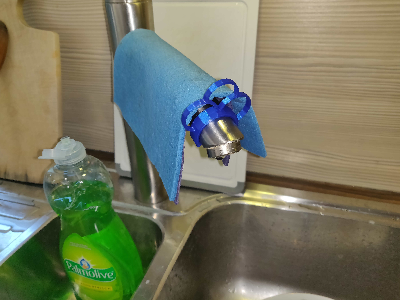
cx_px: 200
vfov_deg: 54.9
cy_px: 150
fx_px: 289
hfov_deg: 69.4
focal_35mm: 25
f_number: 1.7
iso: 200
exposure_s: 1/100
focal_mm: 4.25
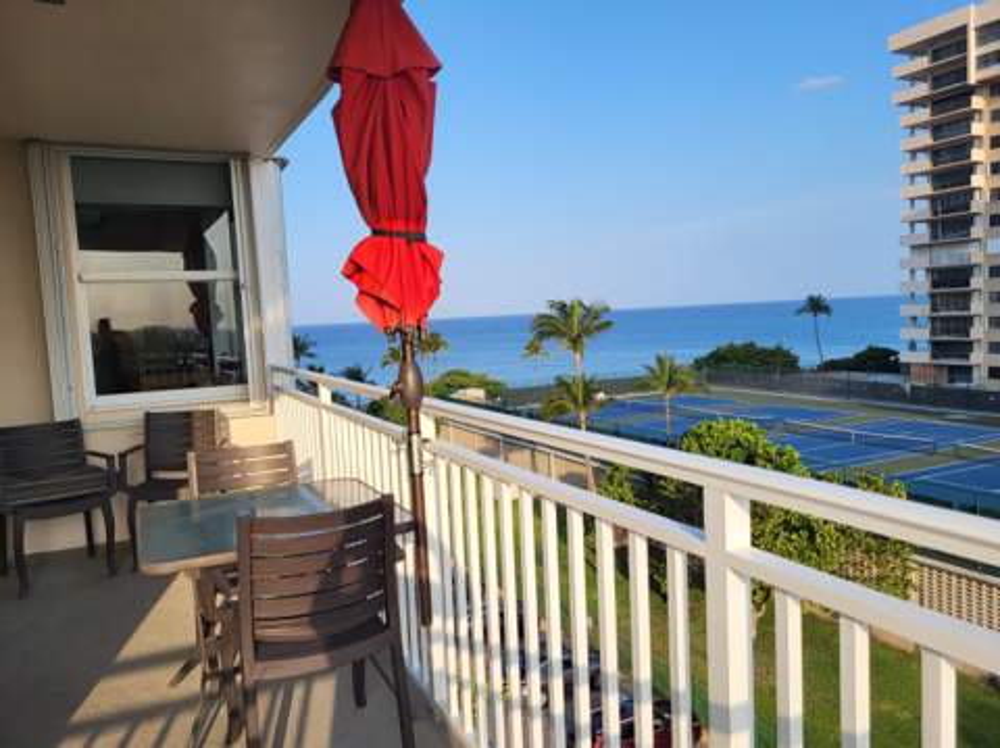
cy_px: 374
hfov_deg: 67.4
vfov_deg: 53.0
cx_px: 500
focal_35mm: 26
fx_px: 750
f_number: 1.8
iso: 40
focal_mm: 5.4
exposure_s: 1/1387
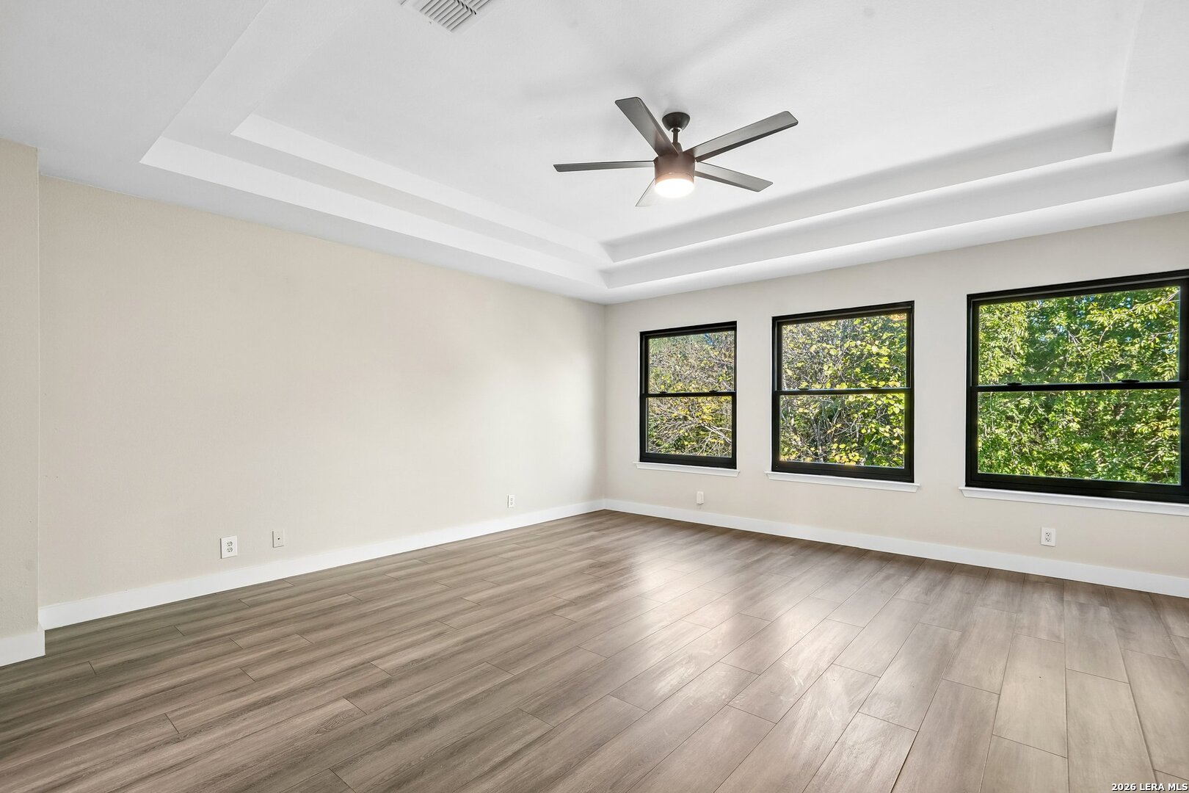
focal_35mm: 15
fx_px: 495
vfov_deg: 77.3
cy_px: 396
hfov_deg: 100.4
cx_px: 594
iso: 500
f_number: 8
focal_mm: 15
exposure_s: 1/20
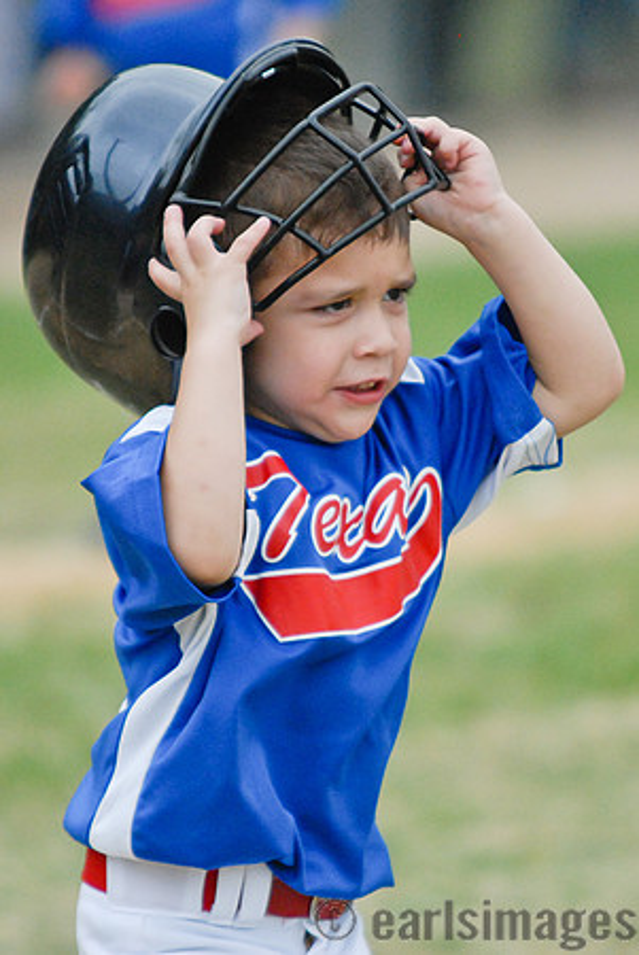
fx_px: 7969
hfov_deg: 4.6
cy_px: 478
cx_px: 320
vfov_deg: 6.9
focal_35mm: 300
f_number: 2.8
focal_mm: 200
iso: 1000
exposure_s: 1/2000
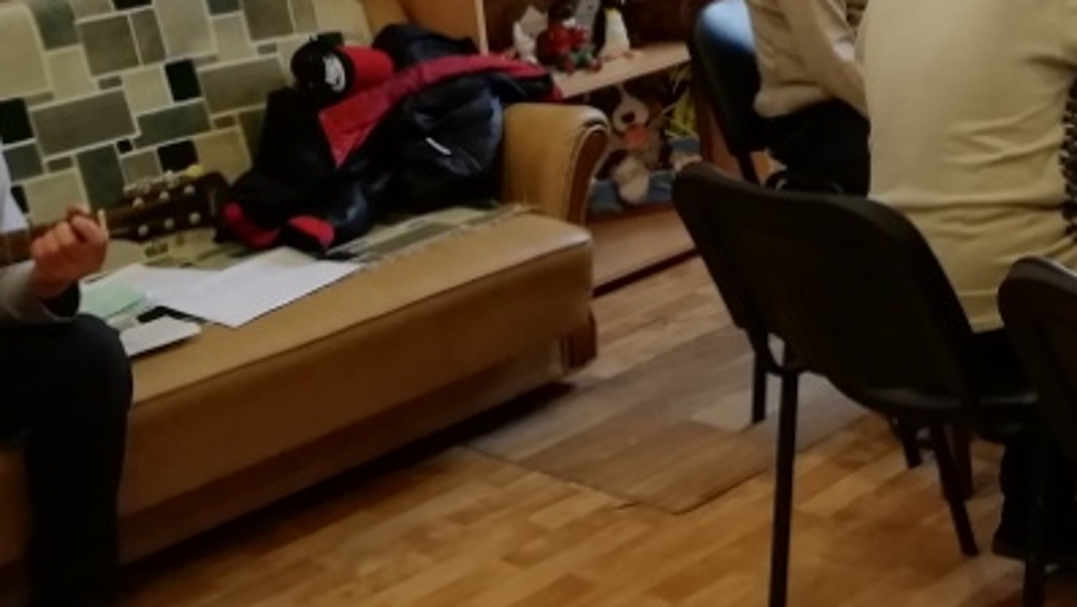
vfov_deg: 15.7
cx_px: 1009
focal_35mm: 73
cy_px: -209
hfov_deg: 27.7
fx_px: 2086
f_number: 2.2
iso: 80
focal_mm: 3.21
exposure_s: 1/33.3
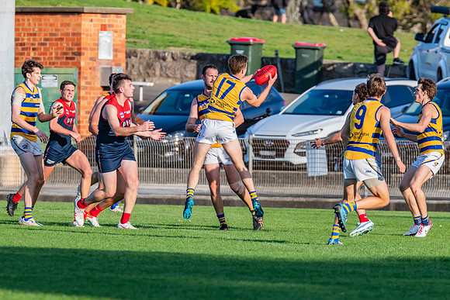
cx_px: 234
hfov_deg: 4.1
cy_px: 115
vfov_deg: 2.7
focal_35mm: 502
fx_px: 6273
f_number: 7.1
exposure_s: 1/1600
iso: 800
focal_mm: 380
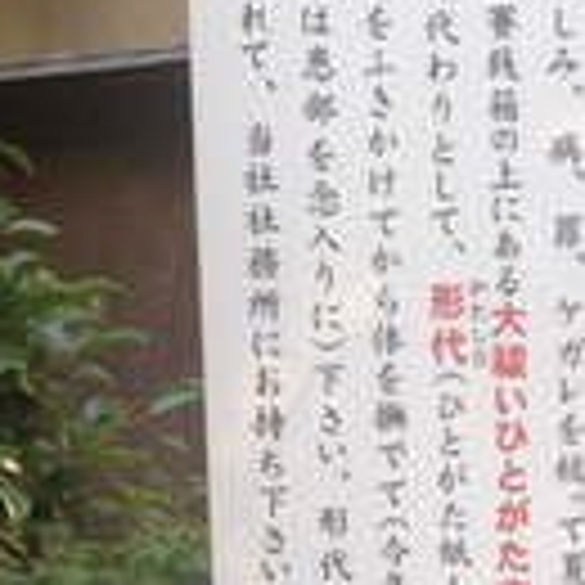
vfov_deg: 11.3
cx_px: 664
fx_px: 2696
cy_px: 1125
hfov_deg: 12.2
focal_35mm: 141
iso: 80
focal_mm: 4.28
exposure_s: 1/120
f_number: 2.4
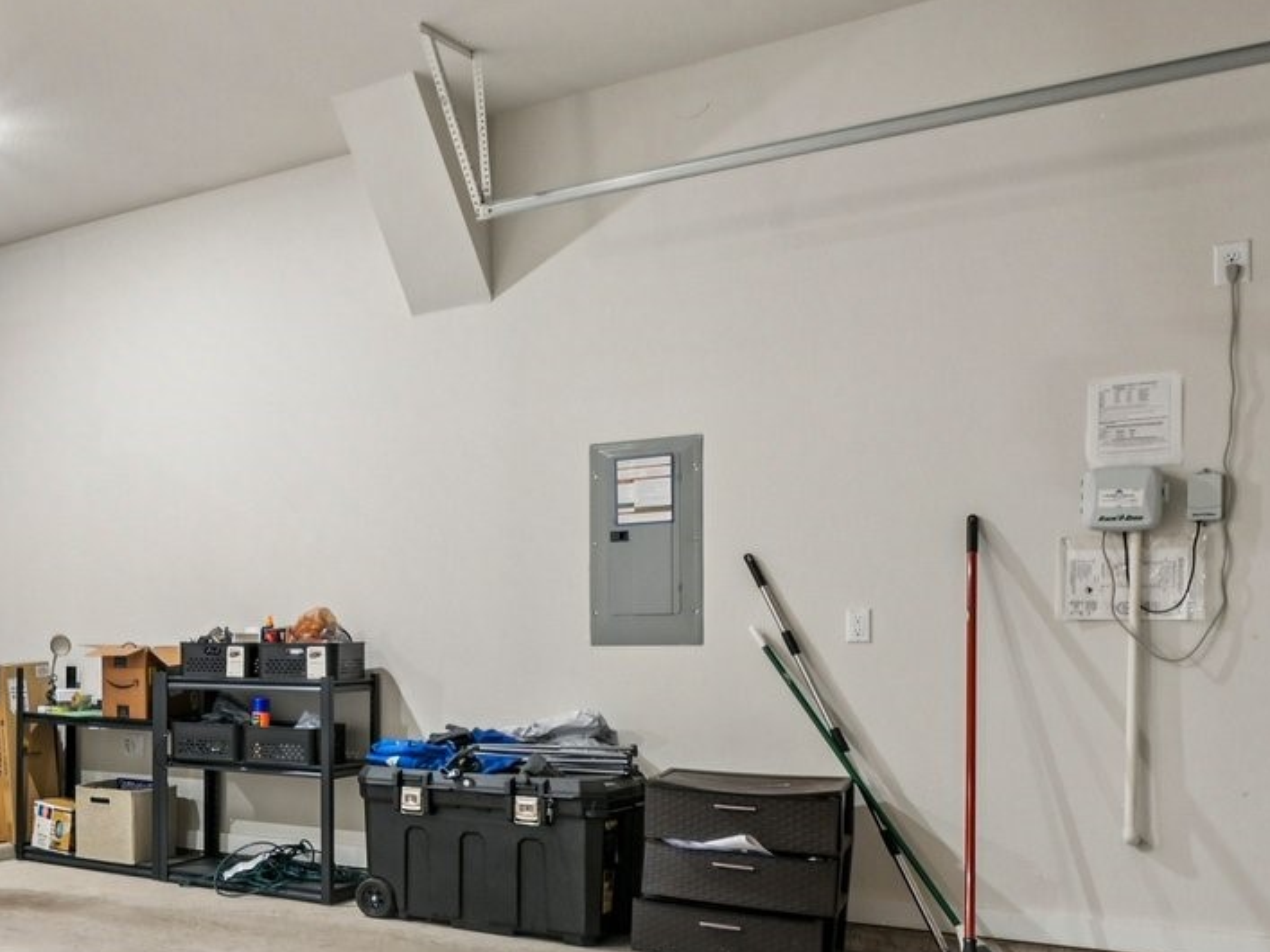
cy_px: 662
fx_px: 1431
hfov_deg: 38.6
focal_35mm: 39
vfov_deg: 36.3
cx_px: -158
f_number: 9
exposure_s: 1/1.67
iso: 250
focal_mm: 14
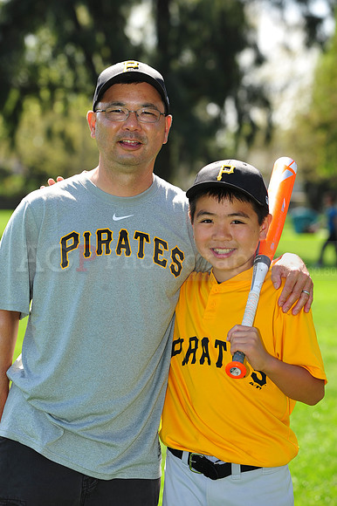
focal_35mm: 135
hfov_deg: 10.1
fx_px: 1898
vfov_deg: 15.2
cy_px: 253
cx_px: 168
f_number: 7.1
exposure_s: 1/250
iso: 200
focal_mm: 135
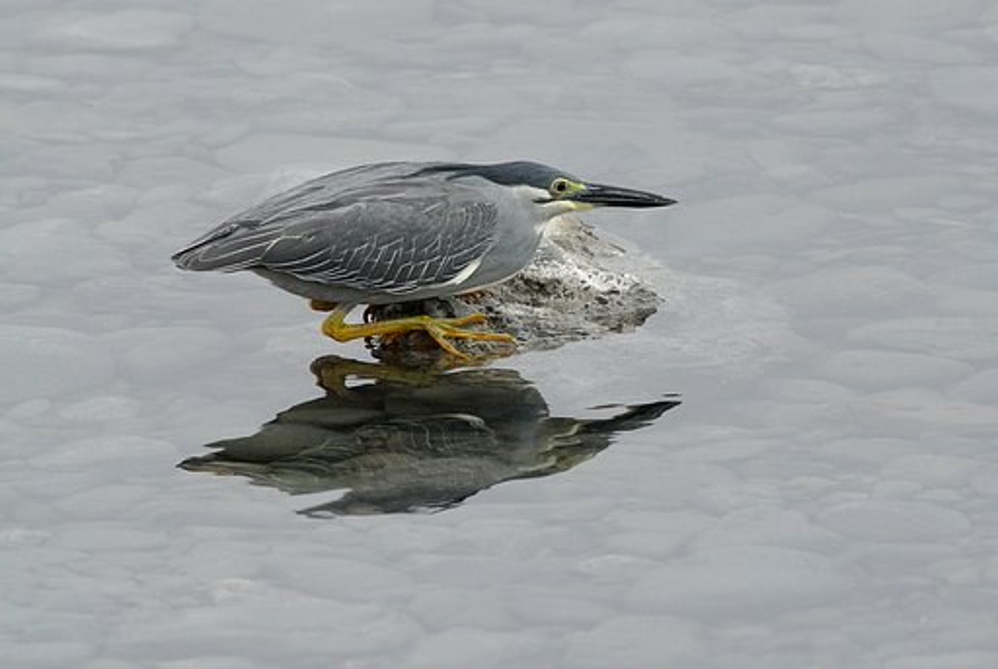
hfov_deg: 1.8
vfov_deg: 1.2
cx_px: 499
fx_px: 31482
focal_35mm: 1134
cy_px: 334
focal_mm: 420
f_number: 5
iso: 800
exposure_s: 1/100
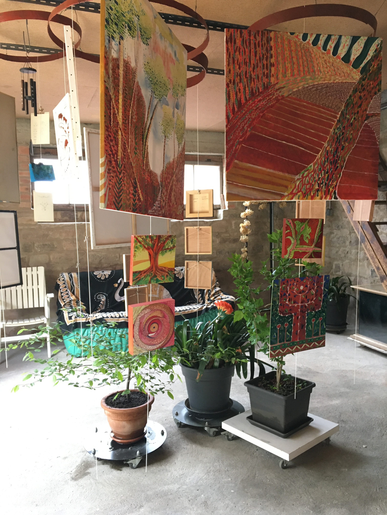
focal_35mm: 29
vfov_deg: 61.7
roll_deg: -0.1
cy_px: 258
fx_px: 432
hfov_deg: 48.2
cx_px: 194
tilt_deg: -5.0
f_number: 2.2
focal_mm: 4.15
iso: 200
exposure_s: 1/33
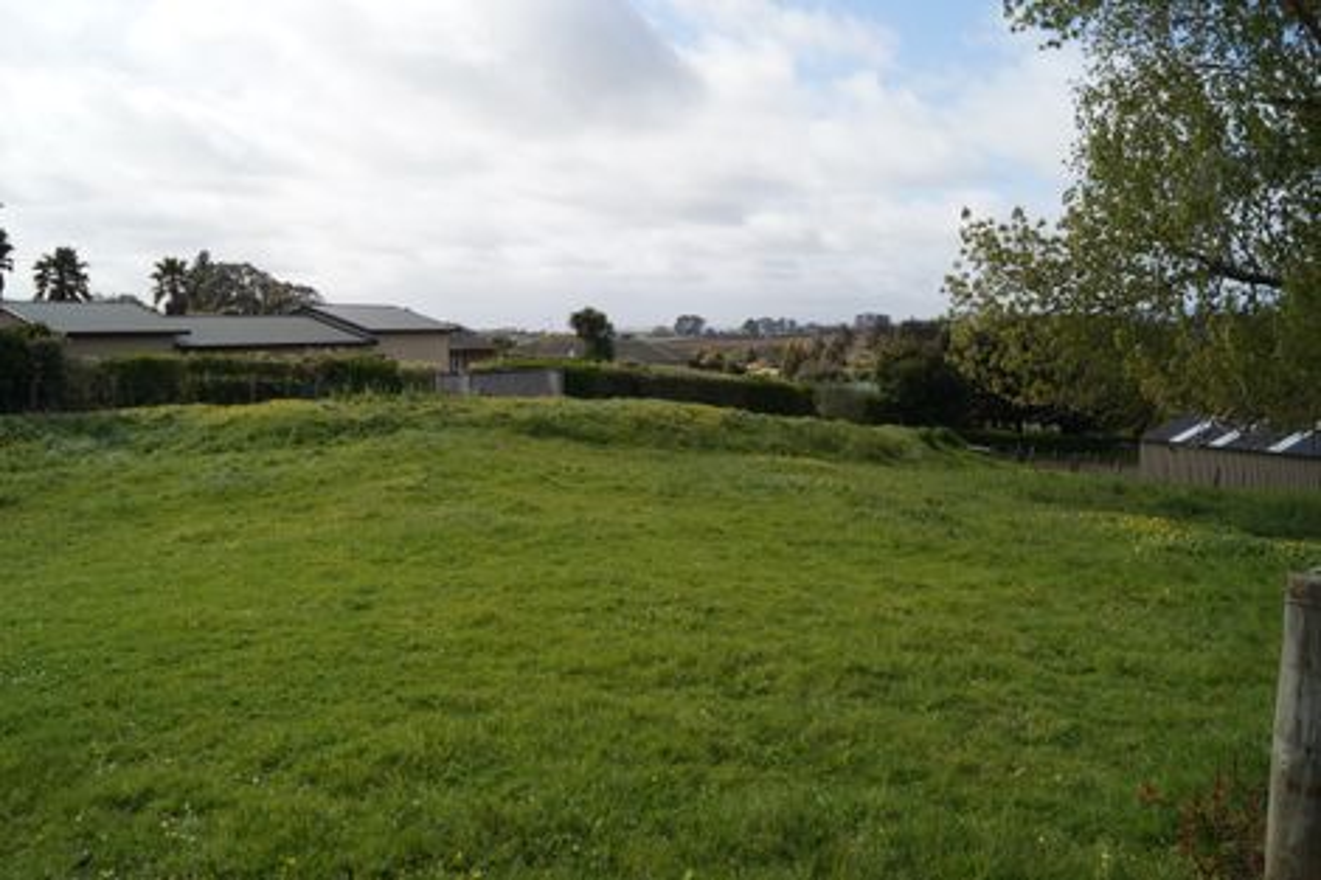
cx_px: 660
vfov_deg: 47.9
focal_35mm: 27
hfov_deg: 67.4
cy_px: 440
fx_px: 990
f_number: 8
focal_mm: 18
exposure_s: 1/400
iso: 100
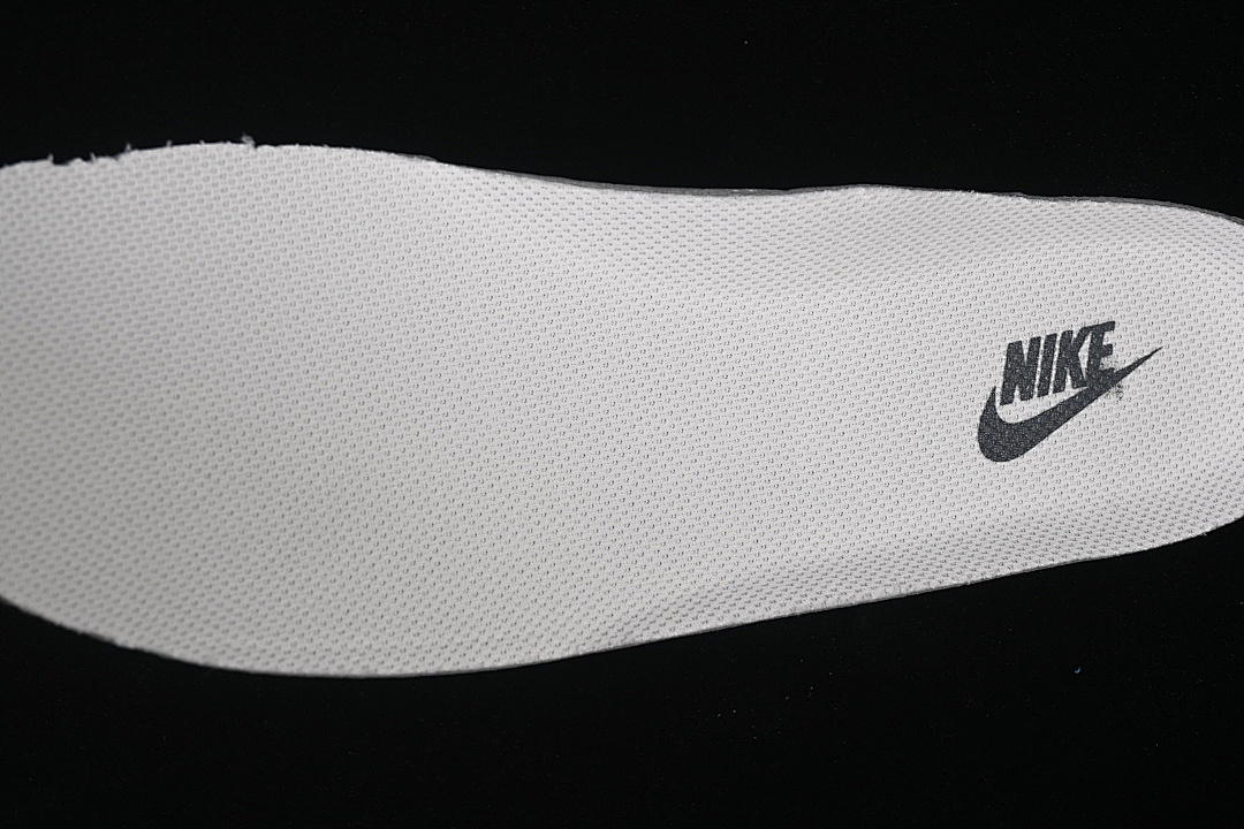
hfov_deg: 27.0
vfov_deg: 18.2
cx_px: 622
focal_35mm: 75
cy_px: 414
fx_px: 2591
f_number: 7.1
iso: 160
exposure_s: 1/60
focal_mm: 50
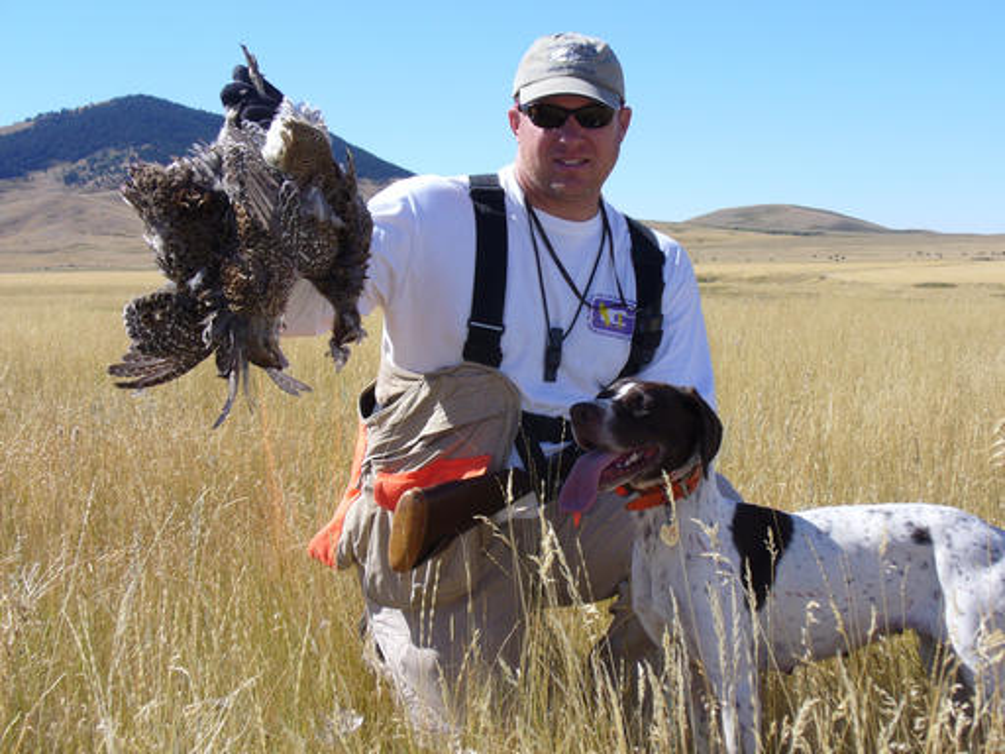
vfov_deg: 24.4
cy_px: 377
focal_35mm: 60
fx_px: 1742
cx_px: 502
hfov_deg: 32.2
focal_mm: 9.9
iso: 80
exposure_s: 1/250
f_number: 6.2
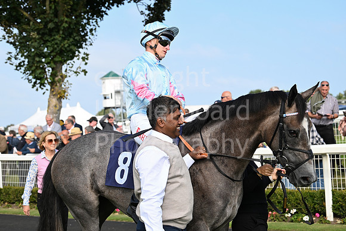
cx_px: 173
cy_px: 116
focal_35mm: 75
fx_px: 721
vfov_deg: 18.2
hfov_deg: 27.0
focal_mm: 75
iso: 500
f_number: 5.6
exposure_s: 1/1600
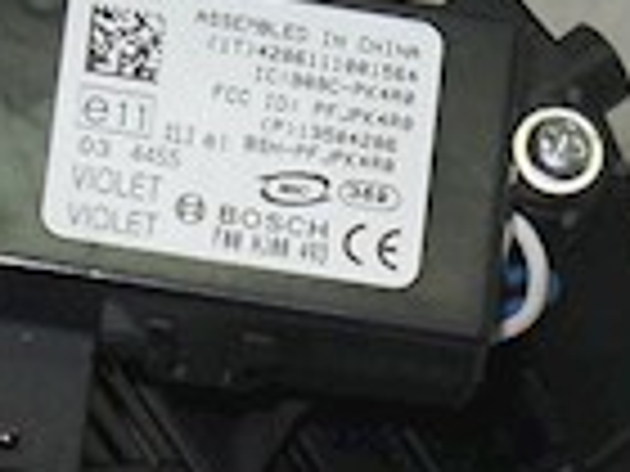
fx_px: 3422
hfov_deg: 10.4
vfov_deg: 7.6
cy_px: 922
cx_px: 621
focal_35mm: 188
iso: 80
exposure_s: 1/40
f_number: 5.5
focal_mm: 6.72
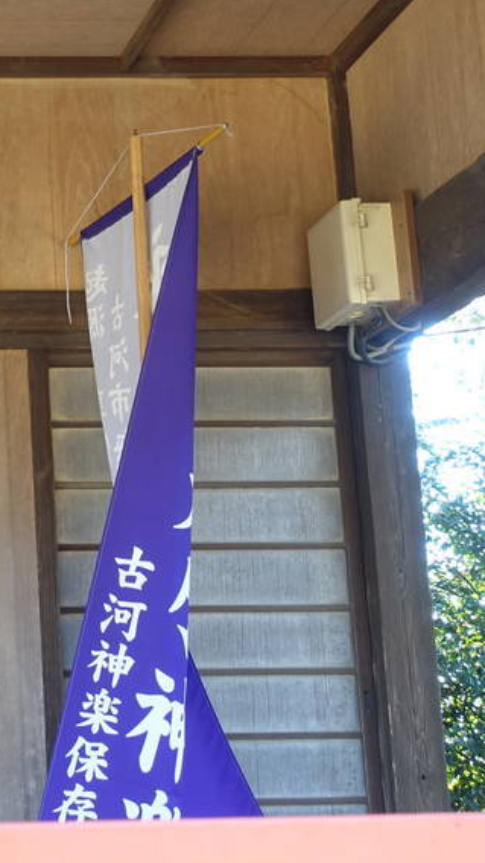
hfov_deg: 12.3
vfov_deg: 22.9
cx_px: -287
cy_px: 345
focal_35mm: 93
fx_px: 2129
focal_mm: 15.52
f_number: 3.5
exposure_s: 1/50
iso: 200
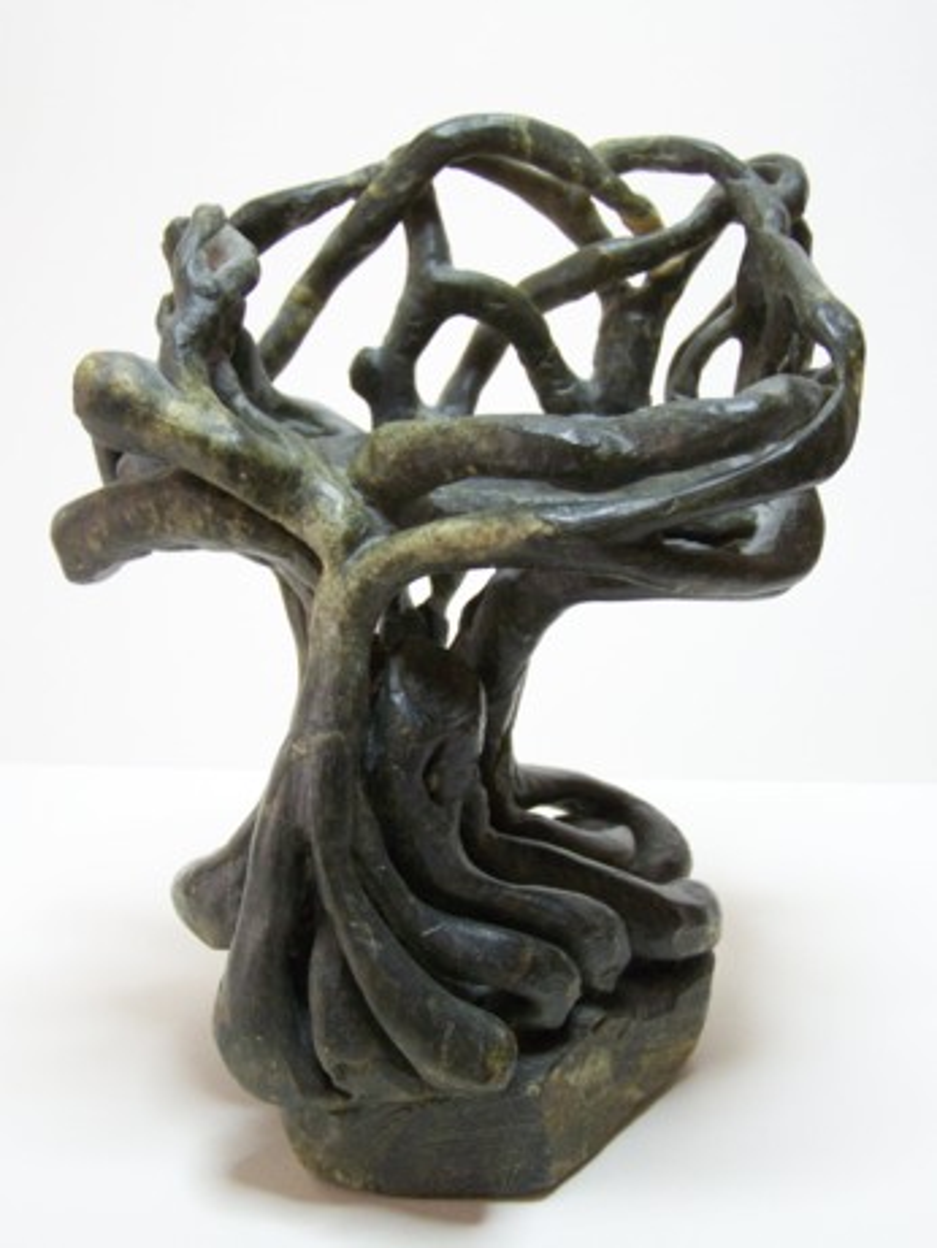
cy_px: 624
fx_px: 1840
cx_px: 468
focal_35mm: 51
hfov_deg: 28.6
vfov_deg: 37.5
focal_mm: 8.5
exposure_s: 1/15
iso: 160
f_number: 3
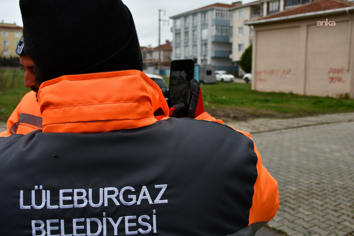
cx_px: 177
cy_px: 118
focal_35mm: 39
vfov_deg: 34.2
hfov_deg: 49.6
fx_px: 383
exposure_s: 1/250
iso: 400
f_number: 6.3
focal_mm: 26
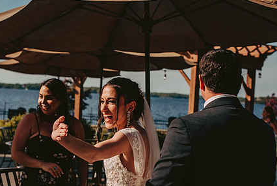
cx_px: 103
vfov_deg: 20.0
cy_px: 116
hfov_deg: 29.5
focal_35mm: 68
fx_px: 524
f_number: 4
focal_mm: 50
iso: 200
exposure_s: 1/1000
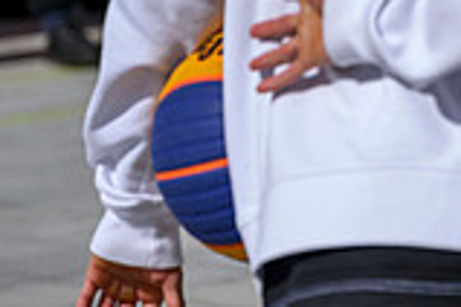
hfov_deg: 5.3
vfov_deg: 3.6
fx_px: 4891
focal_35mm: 382
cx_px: 815
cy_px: -207
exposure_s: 1/8000
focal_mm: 105
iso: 400
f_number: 3.5
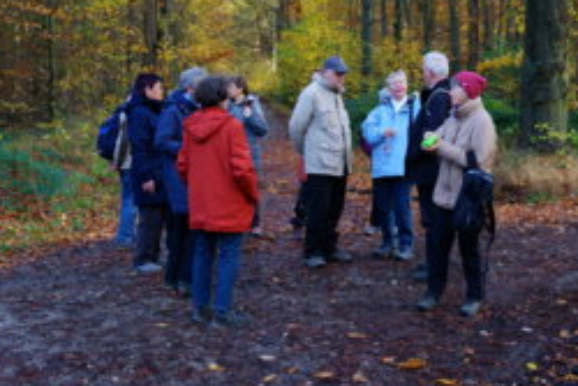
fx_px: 900
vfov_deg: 24.0
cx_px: 326
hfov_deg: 35.6
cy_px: 112
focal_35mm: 56
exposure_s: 1/60
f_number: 5.6
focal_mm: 35
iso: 200
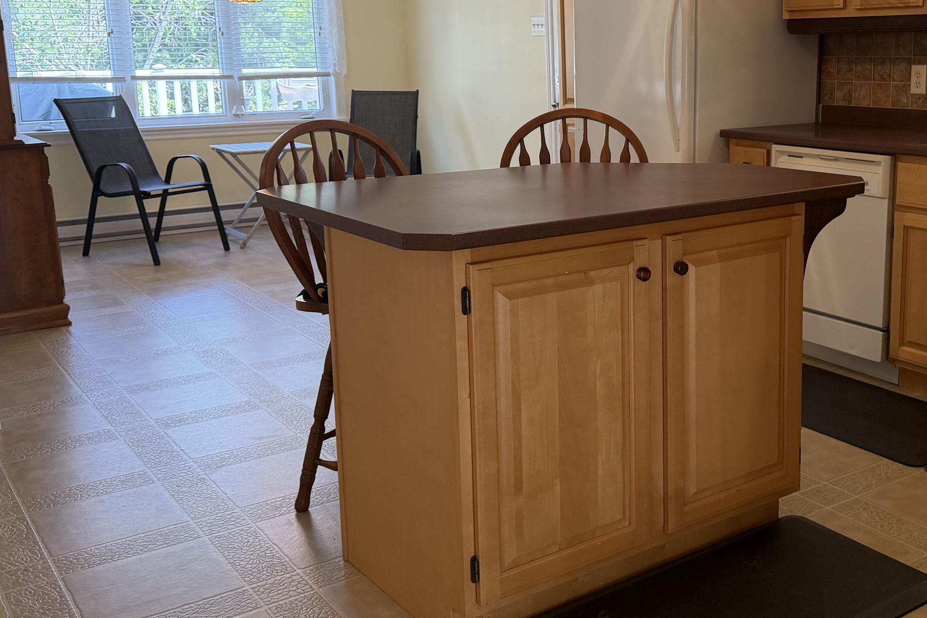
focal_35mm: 41
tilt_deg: -10.4
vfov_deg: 32.5
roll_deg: +0.0
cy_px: 240
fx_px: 1056
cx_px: 666
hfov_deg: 46.1
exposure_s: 1/227
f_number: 1.78
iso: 200
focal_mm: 6.76
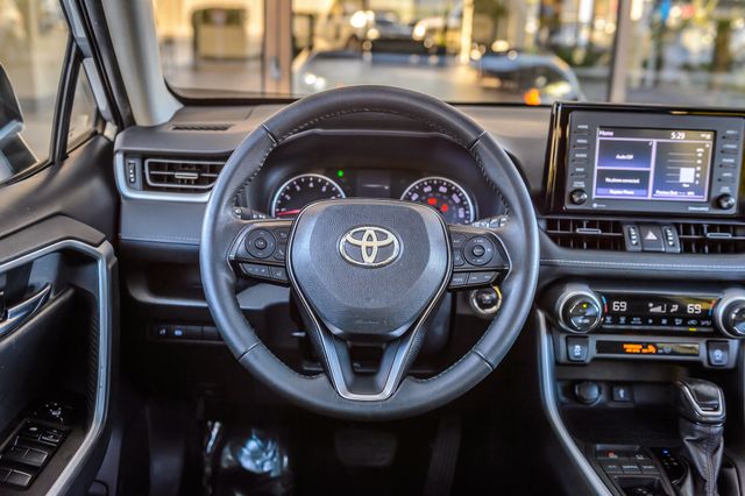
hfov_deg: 48.5
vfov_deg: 33.4
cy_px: 248
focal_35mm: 40
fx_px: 827
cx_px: 372
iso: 400
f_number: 4
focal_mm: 40
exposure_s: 1/125
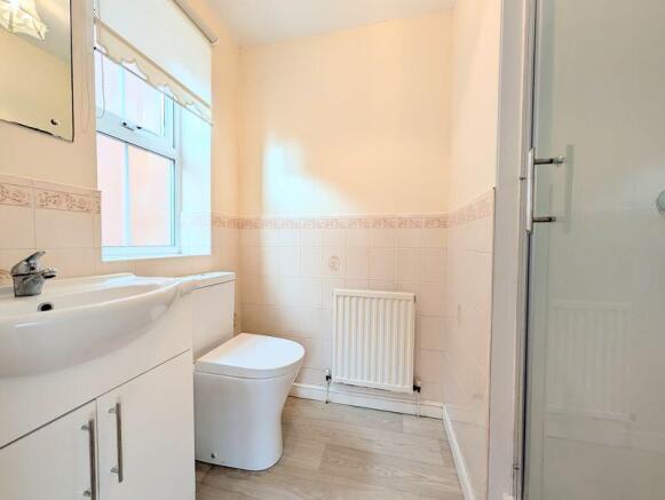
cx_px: 332
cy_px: 250
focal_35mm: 12
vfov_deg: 94.6
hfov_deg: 110.5
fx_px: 231
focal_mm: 2.02
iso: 43
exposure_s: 1/287
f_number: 1.7
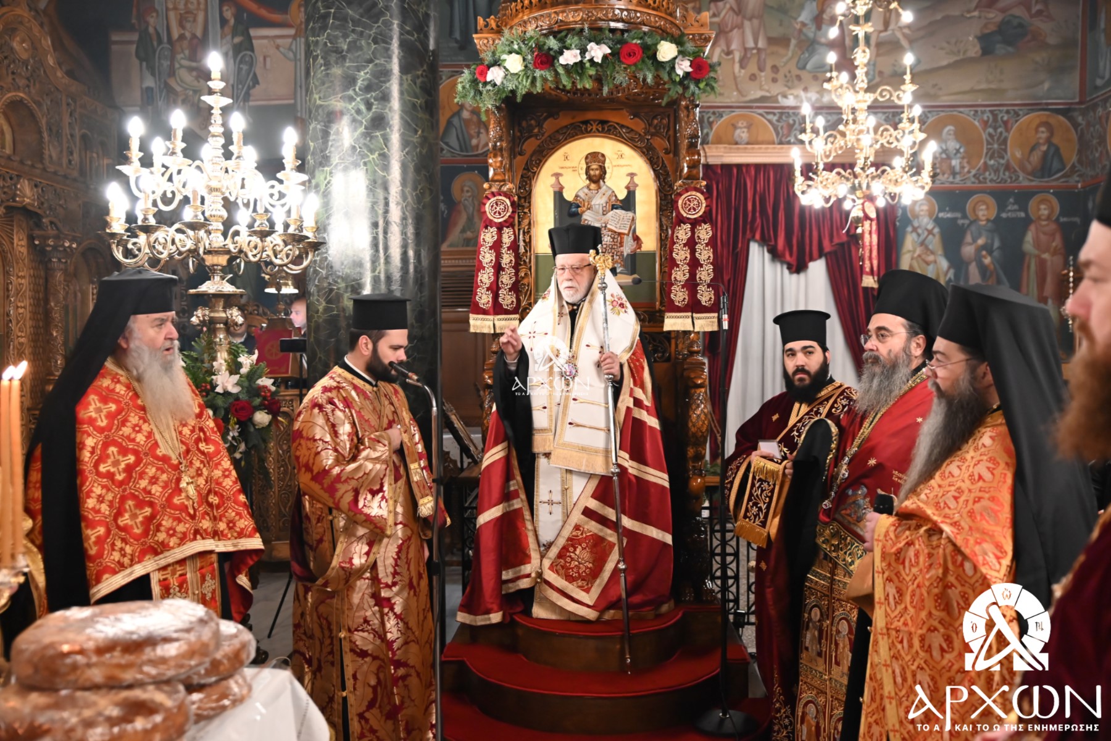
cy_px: 370
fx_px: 987
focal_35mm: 32
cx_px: 556
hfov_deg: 58.7
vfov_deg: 41.1
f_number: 2.8
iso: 3200
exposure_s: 1/100
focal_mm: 32
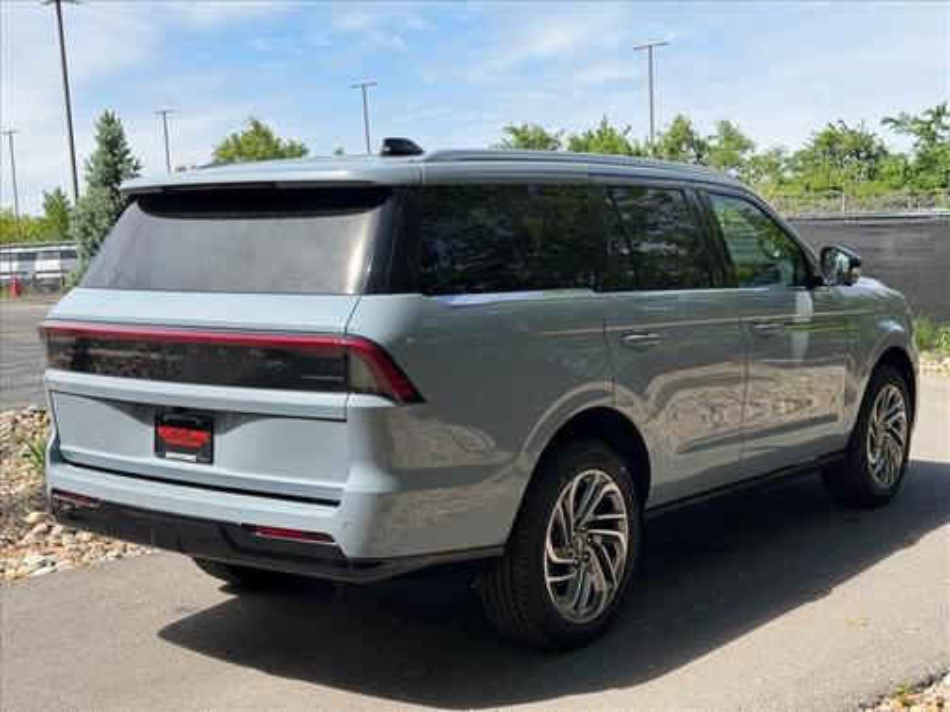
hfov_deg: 39.7
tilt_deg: -3.4
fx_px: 1317
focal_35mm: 48
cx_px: 475
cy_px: 356
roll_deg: +3.9
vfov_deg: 30.3
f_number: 1.78
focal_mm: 6.76
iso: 64
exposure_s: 1/2667
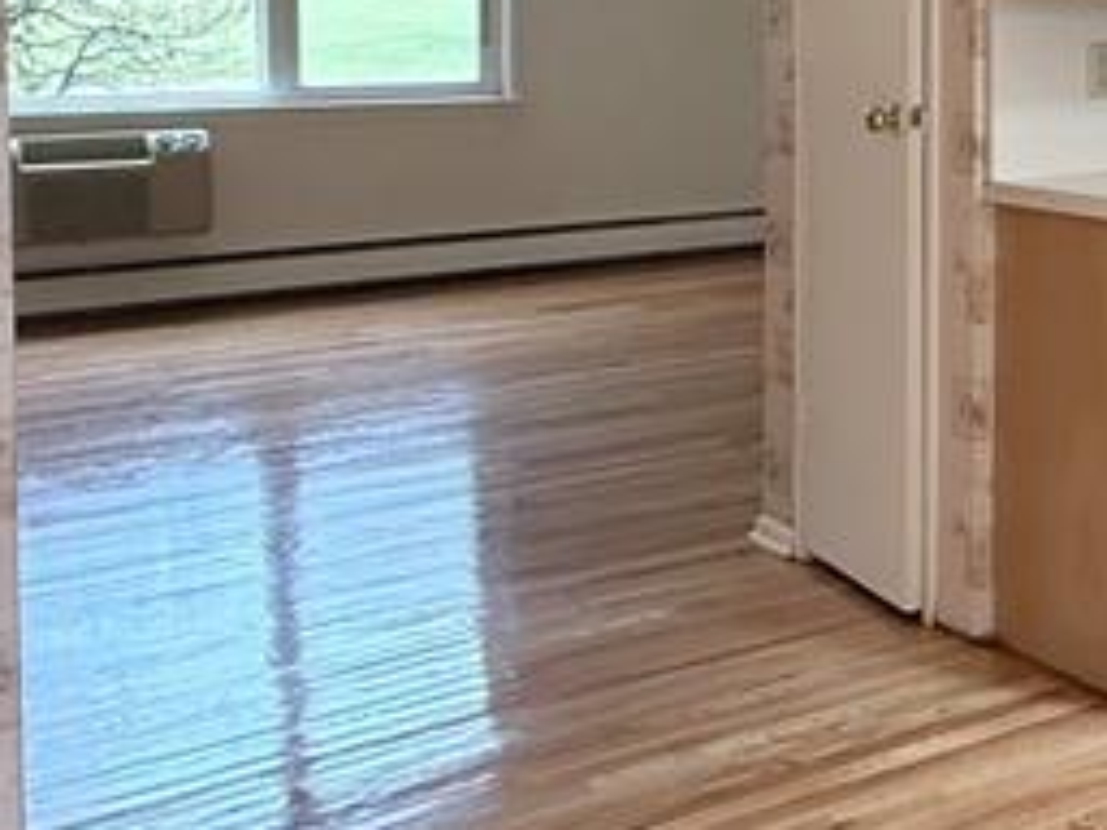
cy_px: 48
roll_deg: -0.6
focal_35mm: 56
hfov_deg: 30.2
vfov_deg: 25.1
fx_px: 1791
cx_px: 1263
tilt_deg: -1.4
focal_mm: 2.22
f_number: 2.2
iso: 160
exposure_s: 1/99
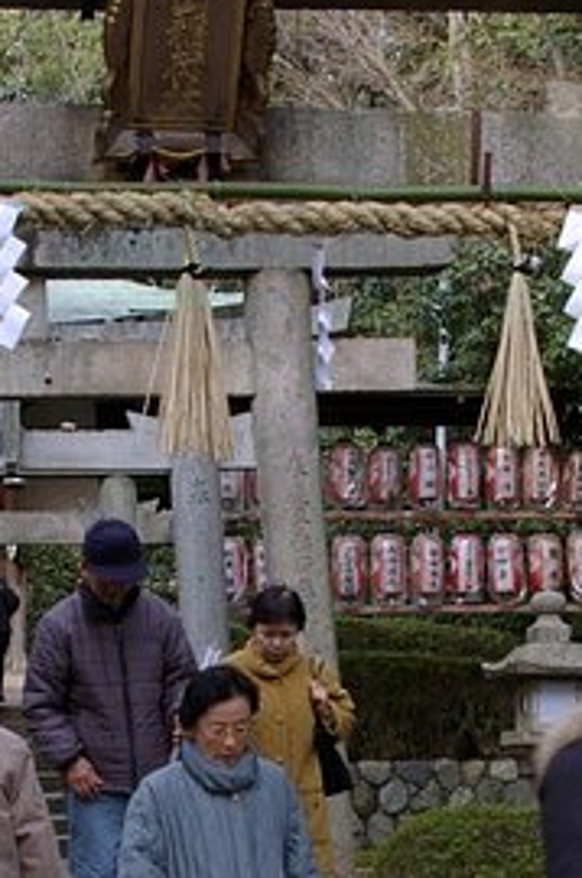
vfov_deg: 22.5
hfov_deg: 15.2
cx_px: 111
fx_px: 2166
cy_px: 732
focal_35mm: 89
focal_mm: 20
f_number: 8
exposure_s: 1/45
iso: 200
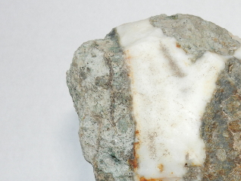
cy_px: 166
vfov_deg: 21.1
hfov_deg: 27.7
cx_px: 209
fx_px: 473
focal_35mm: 68
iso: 200
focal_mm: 6.4
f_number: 5.6
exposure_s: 1/30
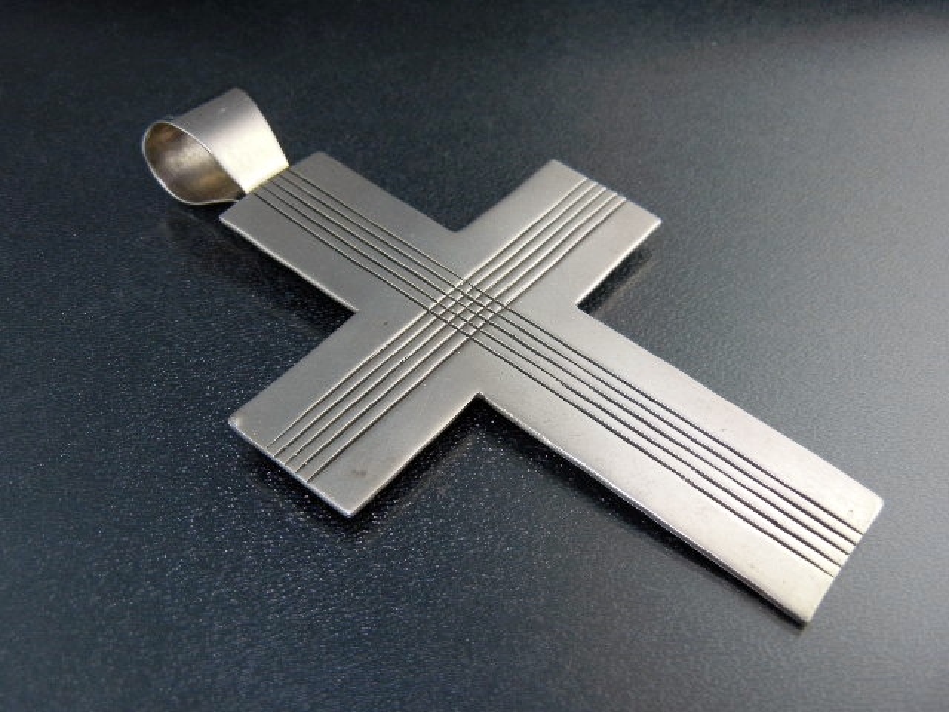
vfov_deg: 36.8
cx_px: 474
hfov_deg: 47.9
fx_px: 1069
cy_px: 356
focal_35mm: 39
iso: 200
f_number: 3.7
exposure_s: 1/30
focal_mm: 7.1
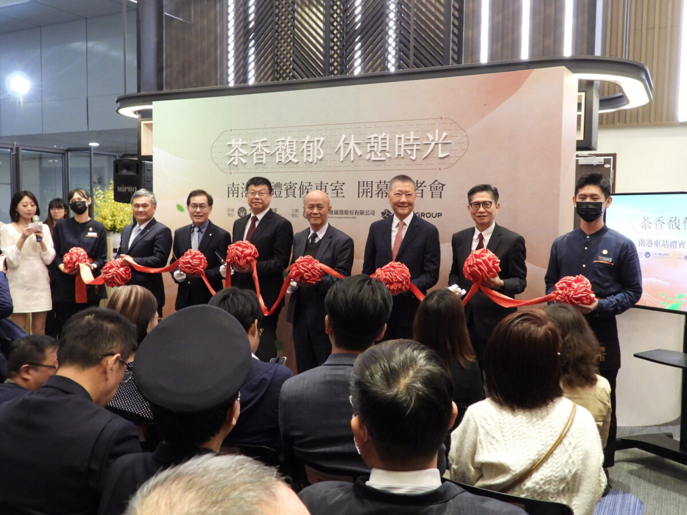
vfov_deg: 44.2
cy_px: 258
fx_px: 635
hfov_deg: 56.8
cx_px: 344
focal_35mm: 32
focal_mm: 5.8
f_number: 3.2
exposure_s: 1/25
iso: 400
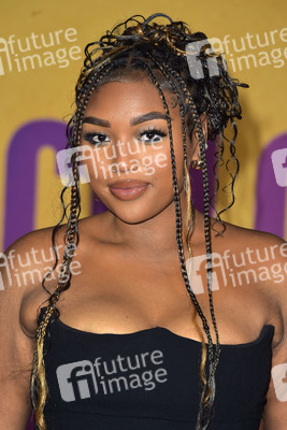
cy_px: 215
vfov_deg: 12.8
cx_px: 144
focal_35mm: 160
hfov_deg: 8.6
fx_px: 1912
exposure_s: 1/250
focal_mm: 160
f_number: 6.3
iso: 320
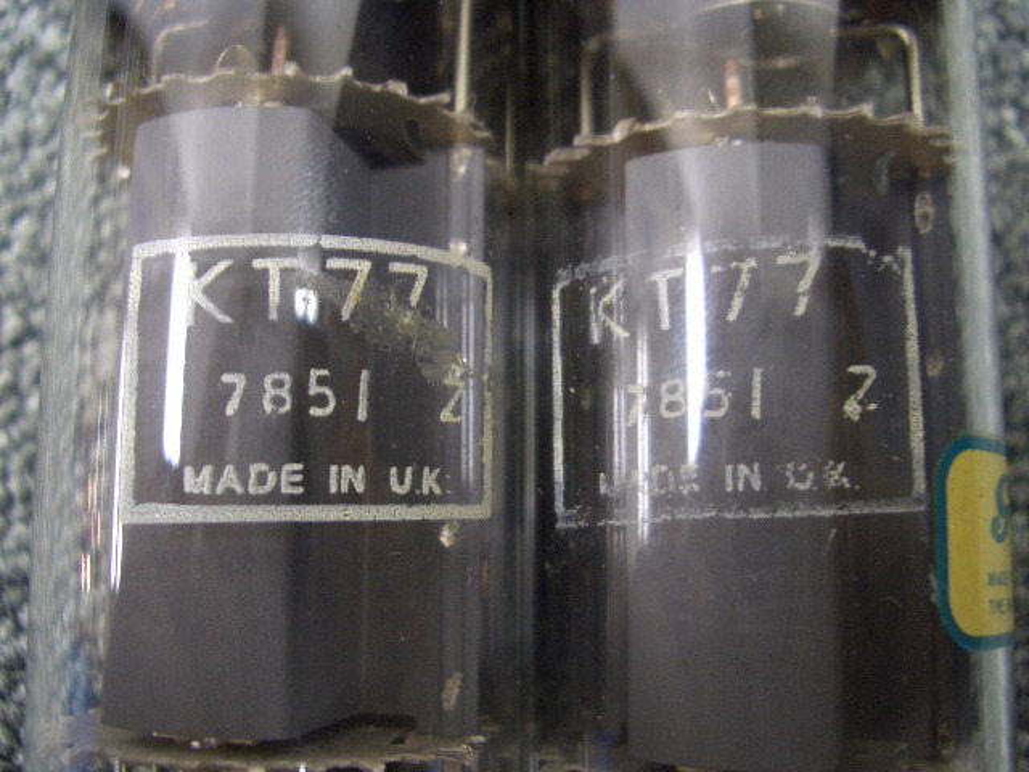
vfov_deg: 40.7
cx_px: 514
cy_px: 386
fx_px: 1040
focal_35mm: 35
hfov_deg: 52.6
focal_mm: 5.8
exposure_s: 1/8
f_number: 2.6
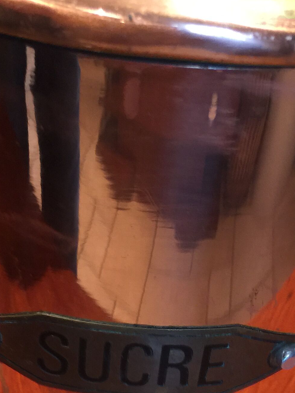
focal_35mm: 72
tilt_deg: -44.1
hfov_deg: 20.4
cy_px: 370
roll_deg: -3.8
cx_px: 123
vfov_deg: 26.0
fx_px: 818
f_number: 2.2
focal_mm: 4.15
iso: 100
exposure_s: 1/10
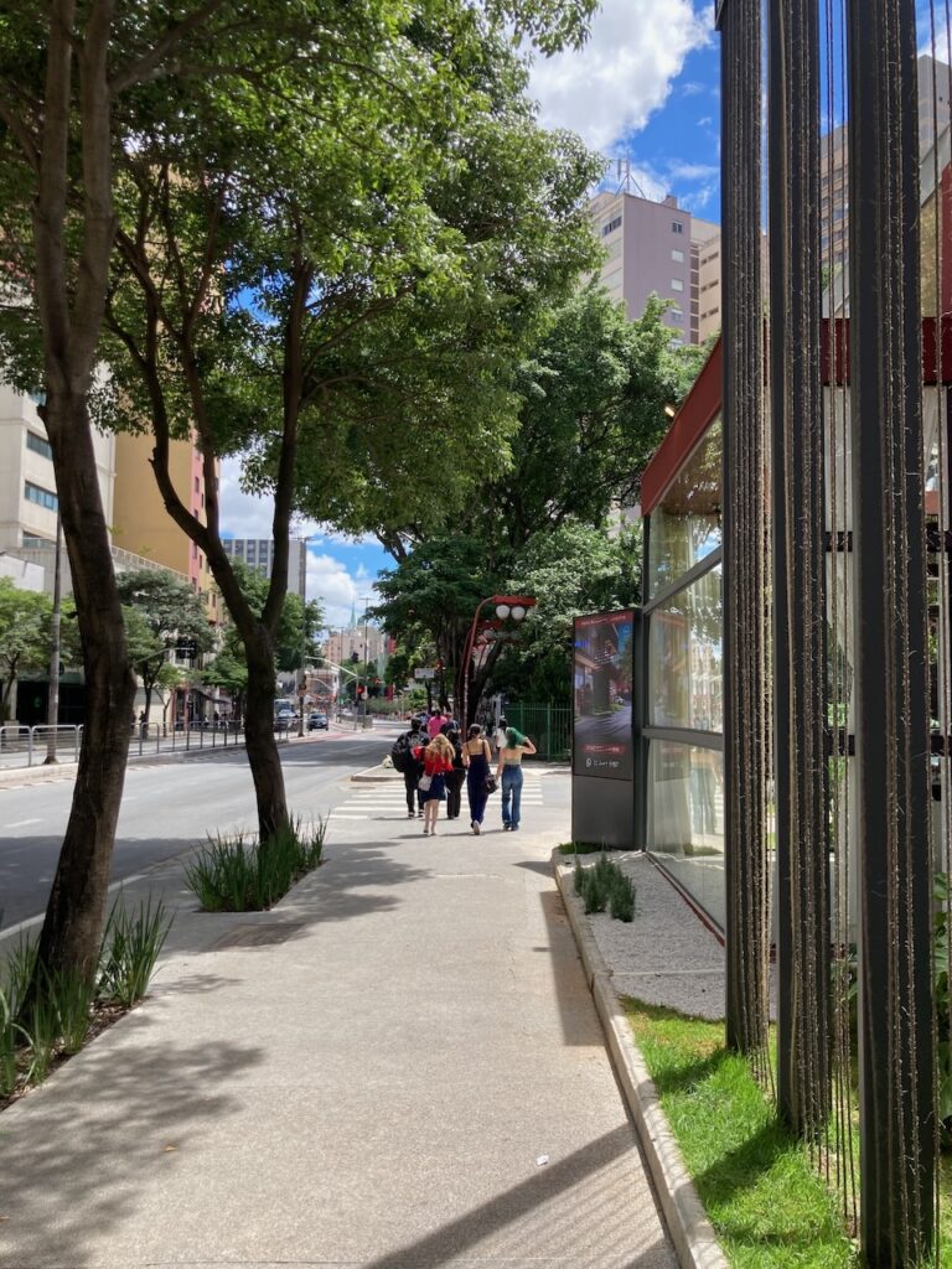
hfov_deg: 49.7
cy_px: 634
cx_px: 476
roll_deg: -2.0
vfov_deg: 63.4
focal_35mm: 28
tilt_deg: +4.2
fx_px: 1027
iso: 20
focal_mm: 3.99
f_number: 1.8
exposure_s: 1/979
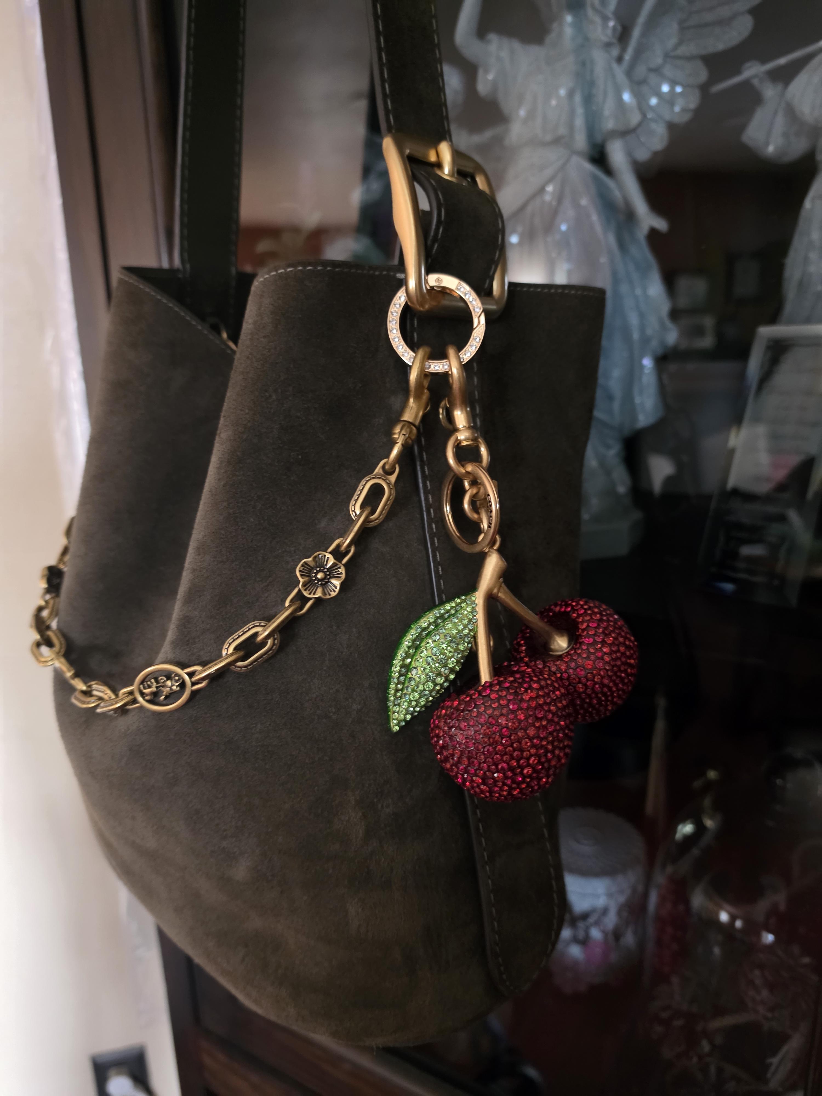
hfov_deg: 58.9
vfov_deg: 73.9
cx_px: 411
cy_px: 548
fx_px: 728
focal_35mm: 23
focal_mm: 6.5
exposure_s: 1/15
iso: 1000
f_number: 1.4
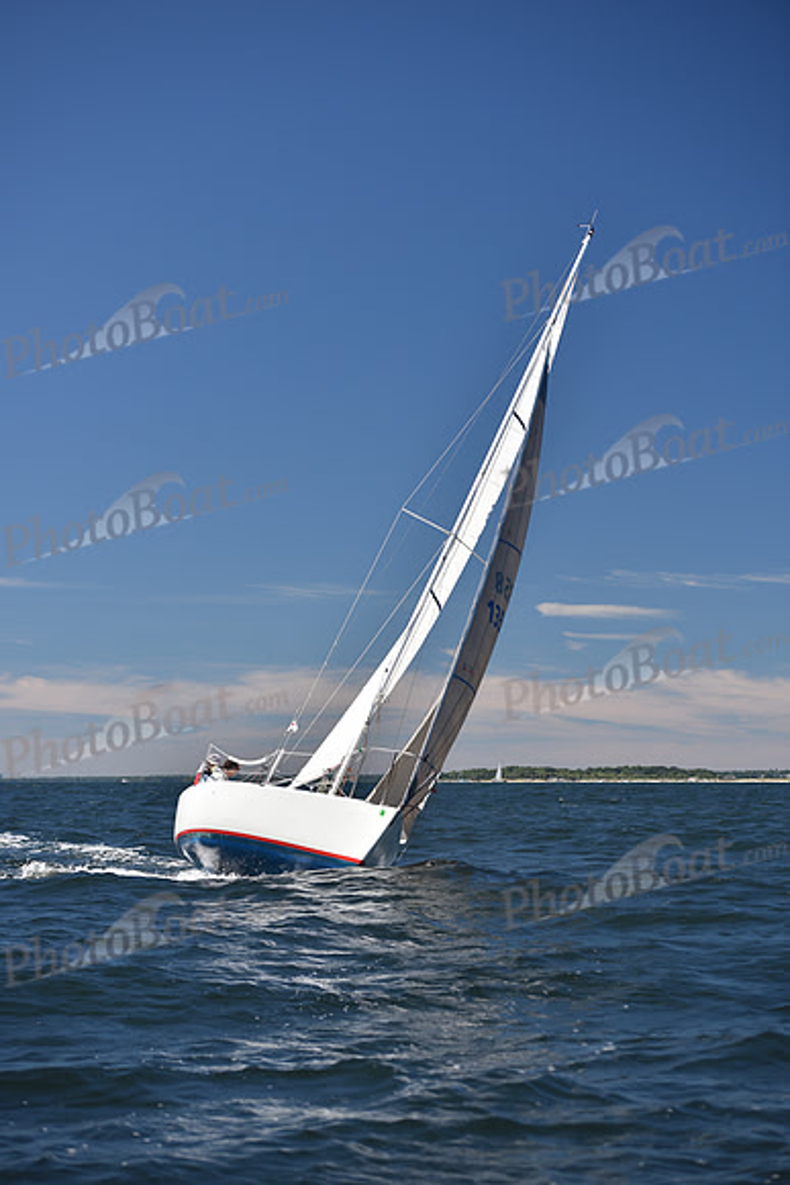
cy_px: 592
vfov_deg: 28.8
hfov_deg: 19.5
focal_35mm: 70
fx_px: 2303
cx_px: 395
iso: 200
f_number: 3.5
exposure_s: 1/1000
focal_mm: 70
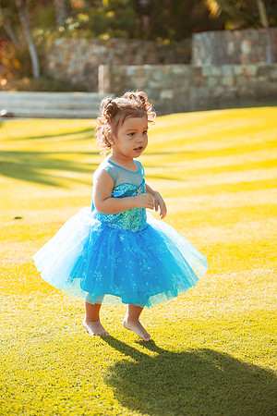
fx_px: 808
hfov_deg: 19.5
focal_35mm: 70
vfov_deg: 28.8
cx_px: 138
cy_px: 208
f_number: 2.8
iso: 100
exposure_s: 1/3200
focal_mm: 70
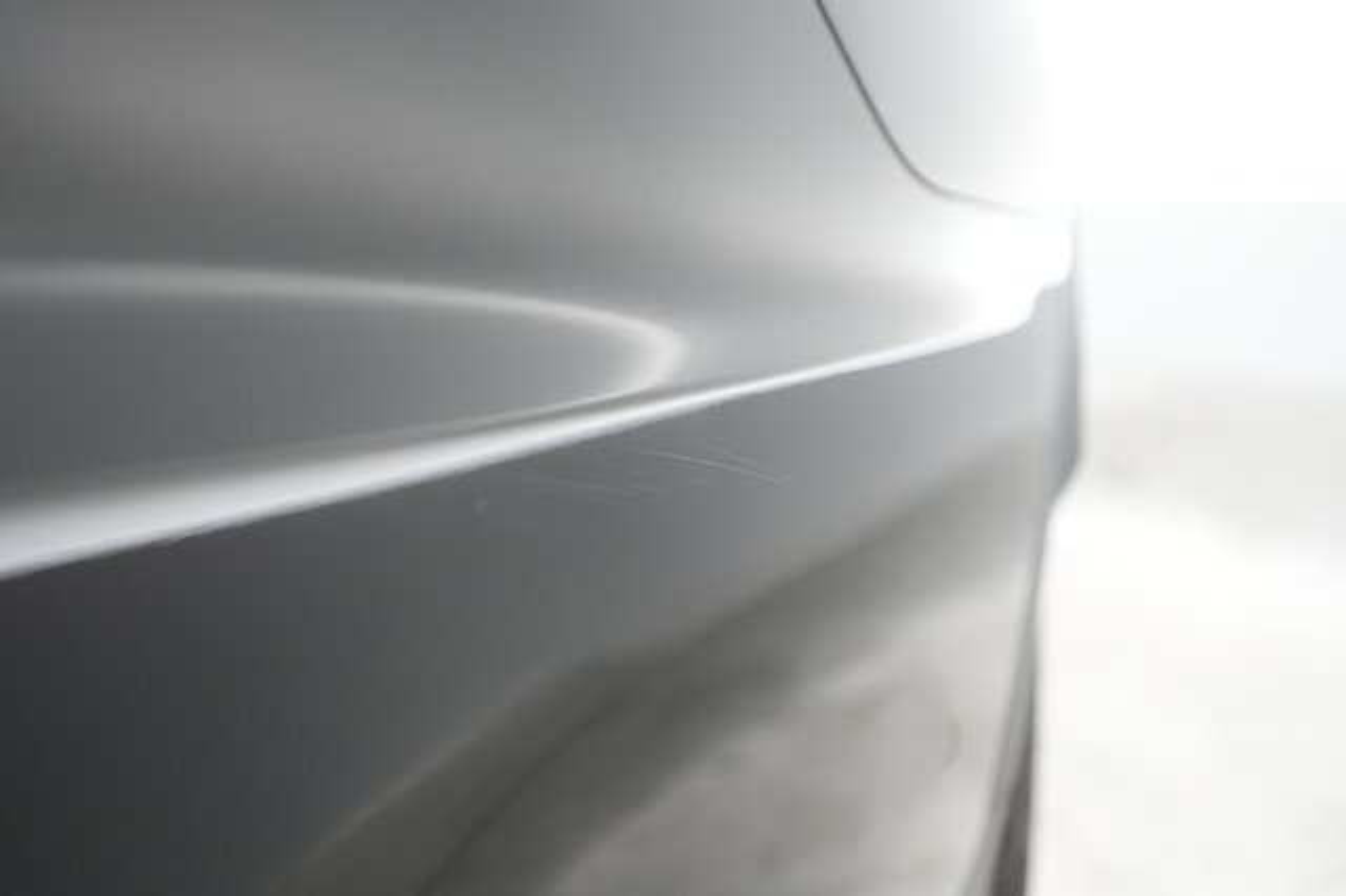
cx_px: 673
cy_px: 448
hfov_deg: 65.5
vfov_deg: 46.4
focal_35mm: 28
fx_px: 1046
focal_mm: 28
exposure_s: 1/100
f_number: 2.8
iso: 2500
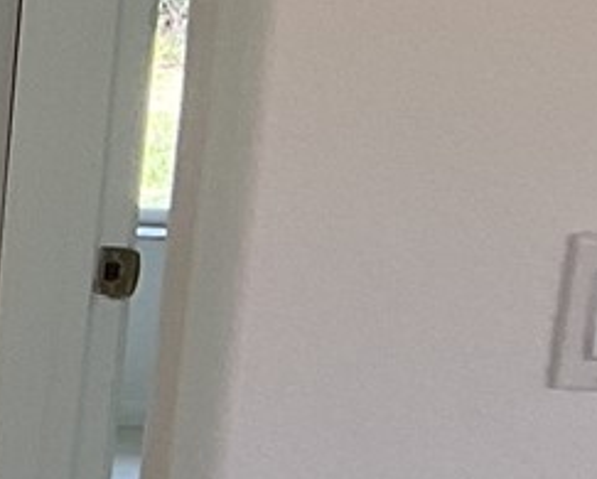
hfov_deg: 9.1
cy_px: 405
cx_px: -941
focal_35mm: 186
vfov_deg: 8.3
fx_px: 3290
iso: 40
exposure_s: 1/120
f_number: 1.8
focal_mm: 3
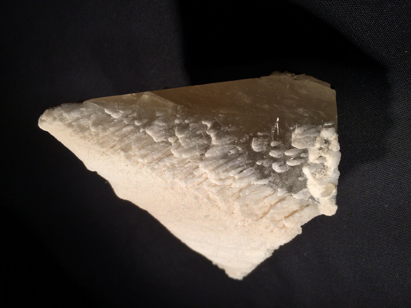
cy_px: 154
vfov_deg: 48.2
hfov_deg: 61.7
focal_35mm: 29
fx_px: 344
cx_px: 206
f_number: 2.2
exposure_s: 1/258
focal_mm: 4.15
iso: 32
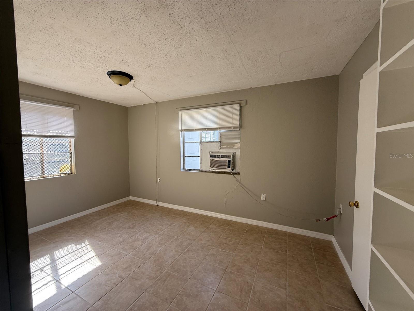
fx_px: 167
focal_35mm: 14
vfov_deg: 85.7
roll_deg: -0.2
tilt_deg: +0.2
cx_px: 207
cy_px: 156
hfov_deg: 102.1
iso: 50
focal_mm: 2.22
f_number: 2.2
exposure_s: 1/99
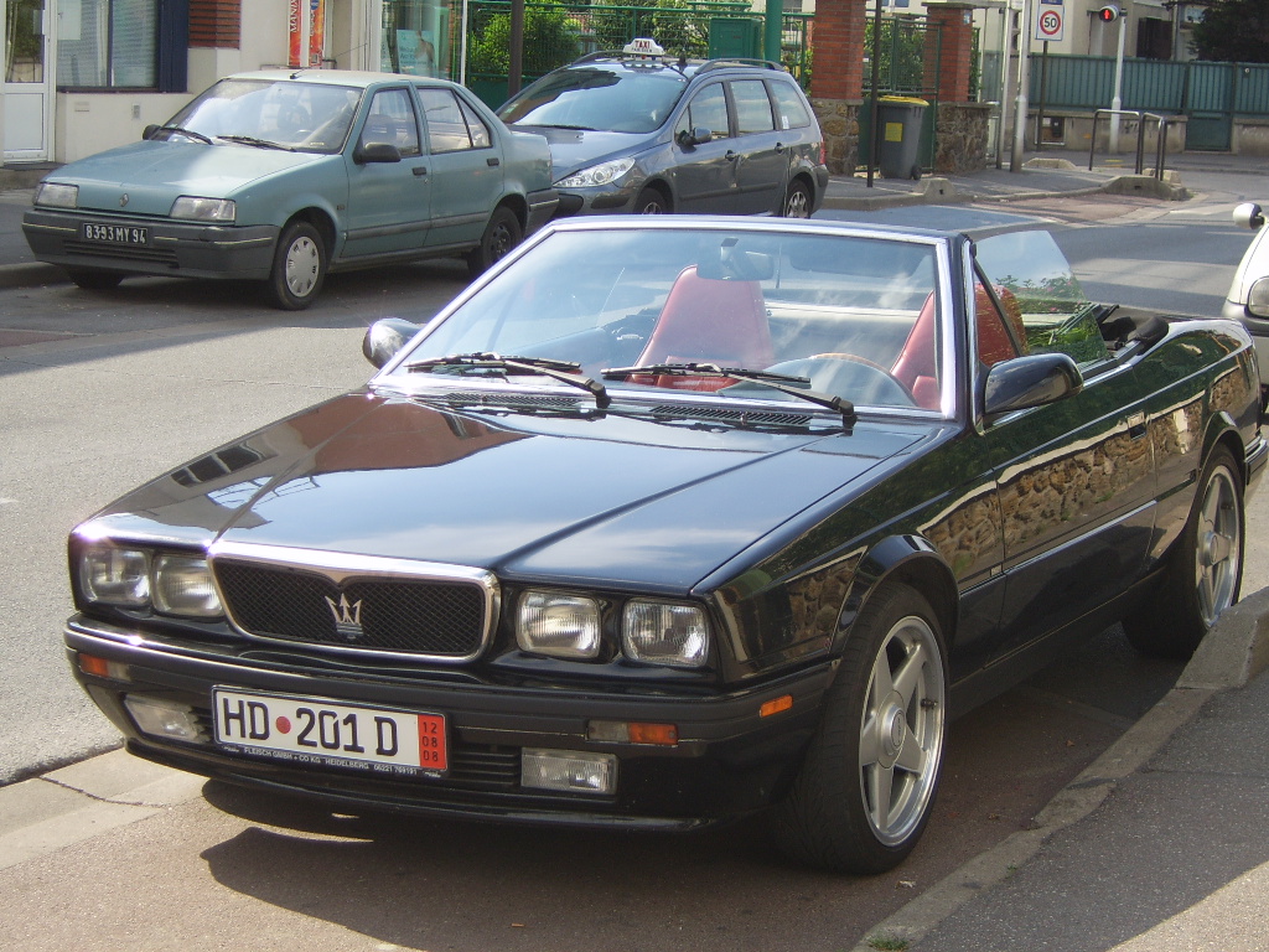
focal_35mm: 80
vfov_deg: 18.4
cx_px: 634
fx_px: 2933
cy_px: 476
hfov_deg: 24.4
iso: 50
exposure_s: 1/400
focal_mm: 16.7
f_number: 4
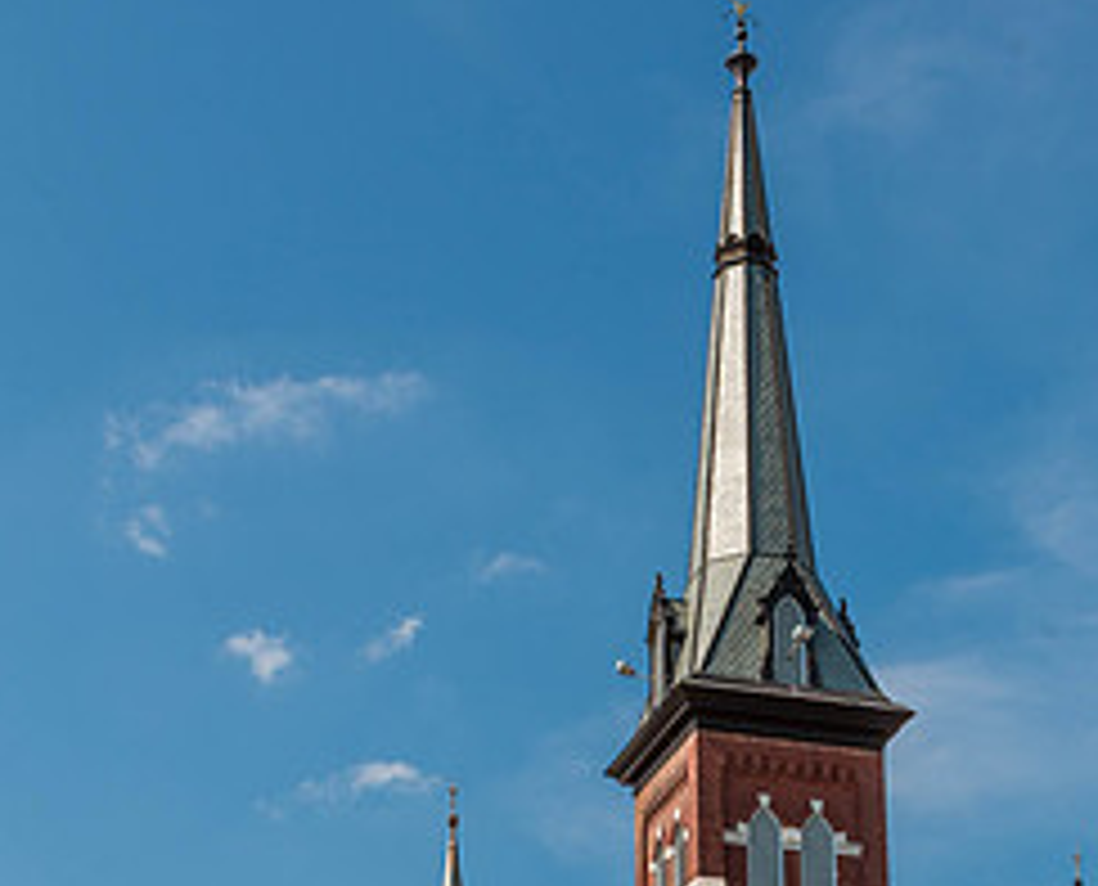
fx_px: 2446
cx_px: 704
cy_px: 926
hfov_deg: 25.2
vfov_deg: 19.8
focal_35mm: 75
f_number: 11
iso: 100
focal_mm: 26
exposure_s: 1/200
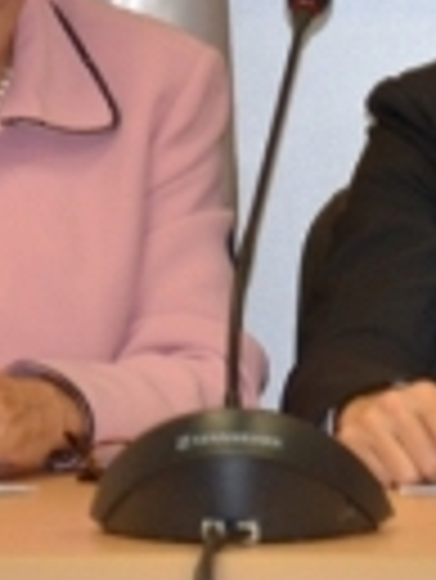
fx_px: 16152
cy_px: 106
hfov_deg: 1.5
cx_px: 670
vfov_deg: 2.1
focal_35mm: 963
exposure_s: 1/60
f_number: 5
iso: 800
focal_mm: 135
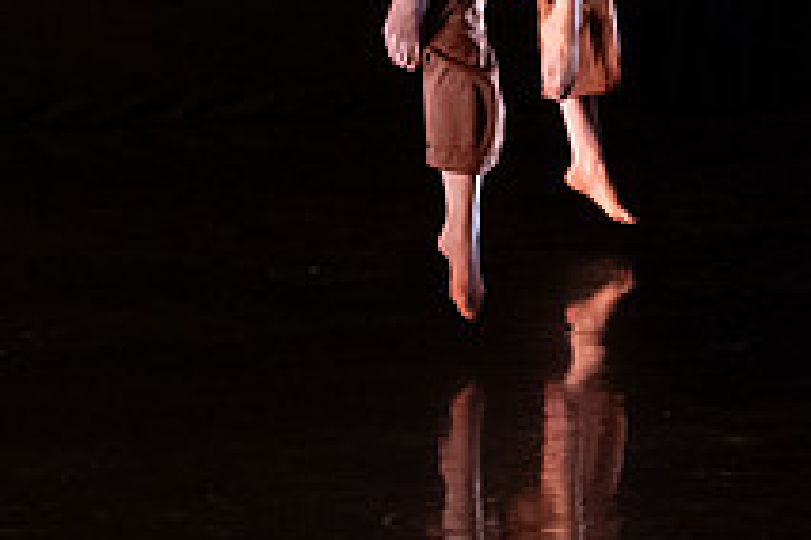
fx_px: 5339
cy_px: -97
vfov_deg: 5.8
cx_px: 398
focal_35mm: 237
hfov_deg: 8.7
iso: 4000
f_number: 4
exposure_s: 1/400
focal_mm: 75
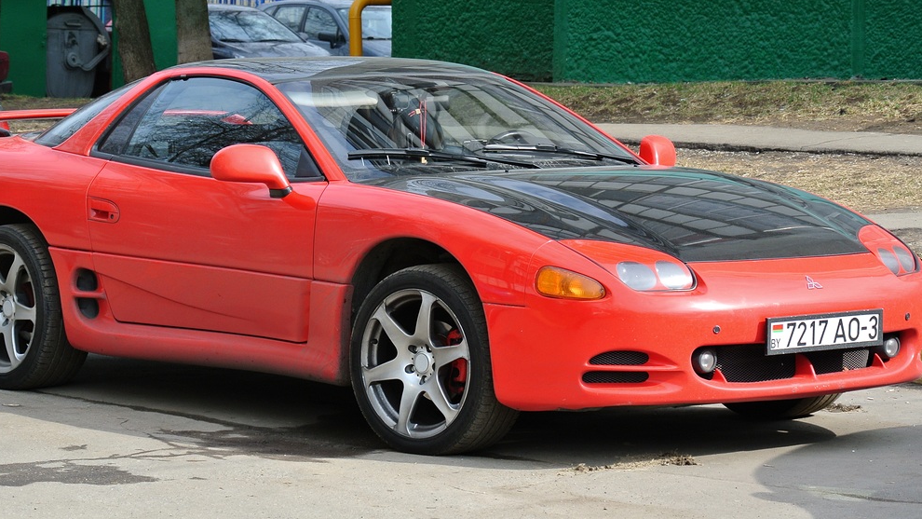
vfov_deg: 8.3
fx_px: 3570
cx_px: 441
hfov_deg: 14.7
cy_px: 191
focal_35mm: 146
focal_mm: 42.7
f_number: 4
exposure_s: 1/320
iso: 100
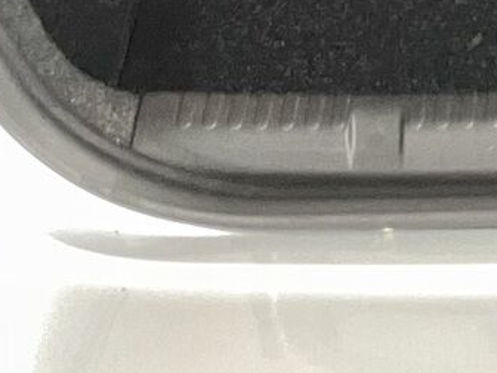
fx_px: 1895
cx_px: 865
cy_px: -542
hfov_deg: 13.5
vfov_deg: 9.8
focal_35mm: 132
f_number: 1.6
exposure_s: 1/33
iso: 500
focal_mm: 4.2
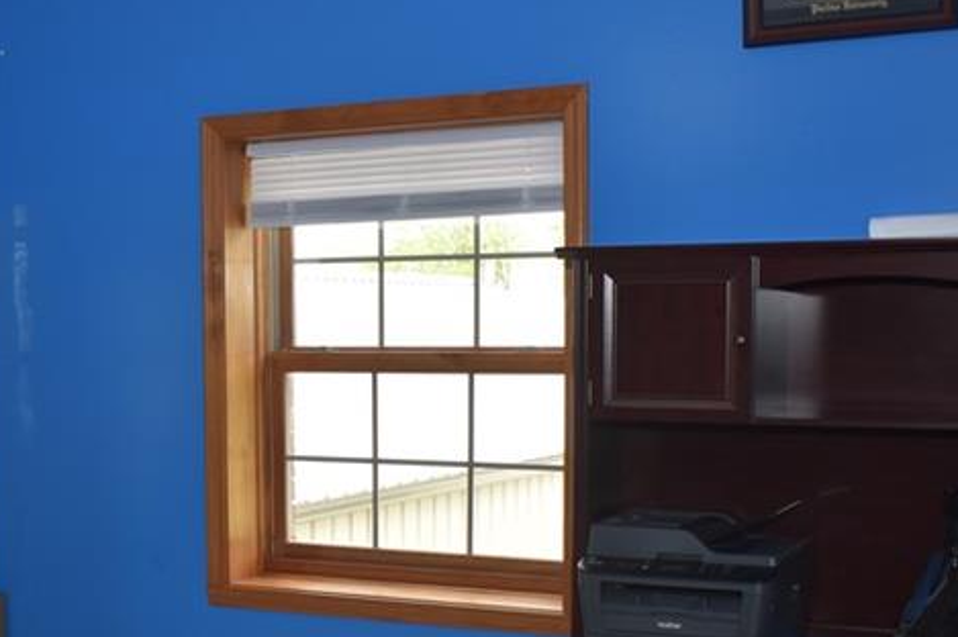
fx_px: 1569
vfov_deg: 22.7
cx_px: 176
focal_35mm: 59
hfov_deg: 32.9
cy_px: 492
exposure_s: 1/250
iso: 400
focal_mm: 18
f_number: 3.5
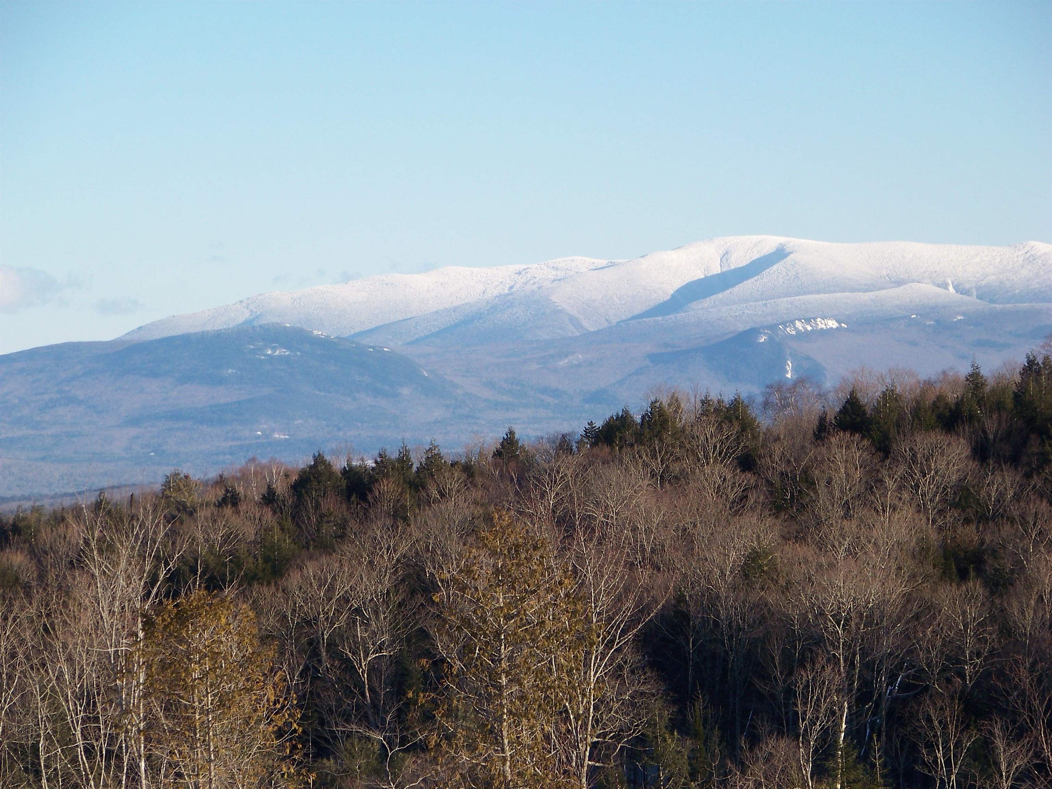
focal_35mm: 184
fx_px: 5592
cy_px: 394
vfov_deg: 8.1
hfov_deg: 10.7
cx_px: 526
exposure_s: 1/640
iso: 71
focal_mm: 29.3
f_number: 3.6
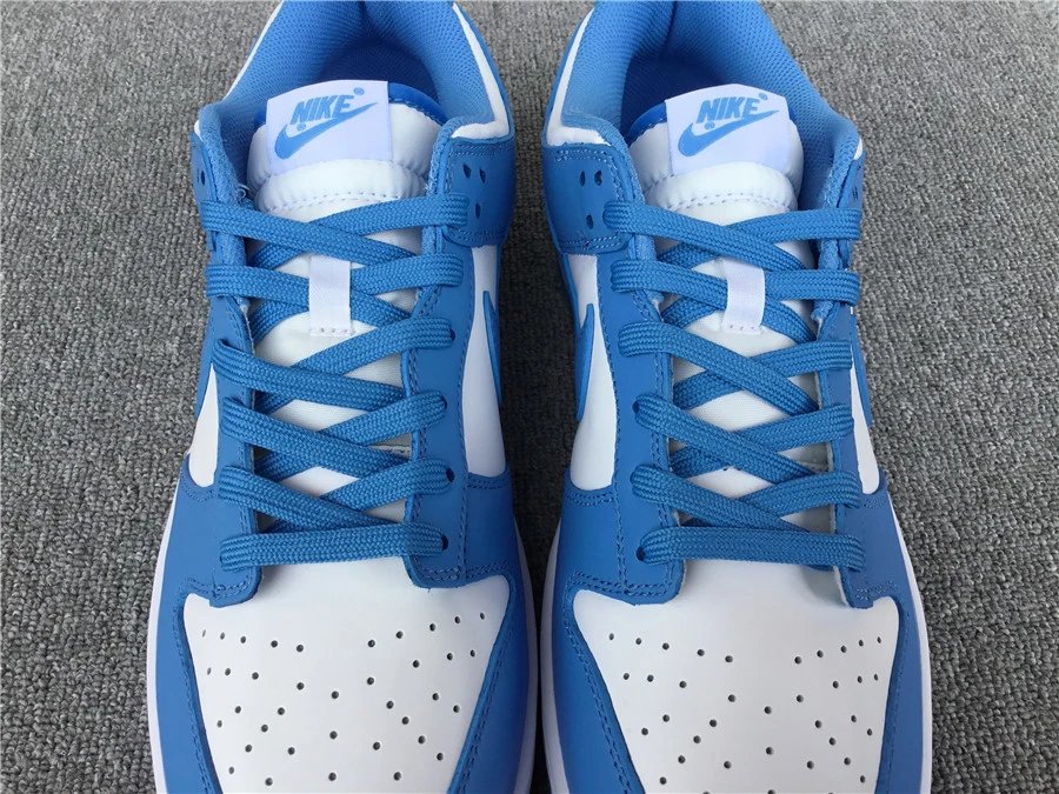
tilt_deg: -54.7
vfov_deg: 45.4
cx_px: 530
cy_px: 397
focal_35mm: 31
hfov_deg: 58.4
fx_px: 948
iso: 25
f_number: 2.4
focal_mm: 3.3
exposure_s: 1/397
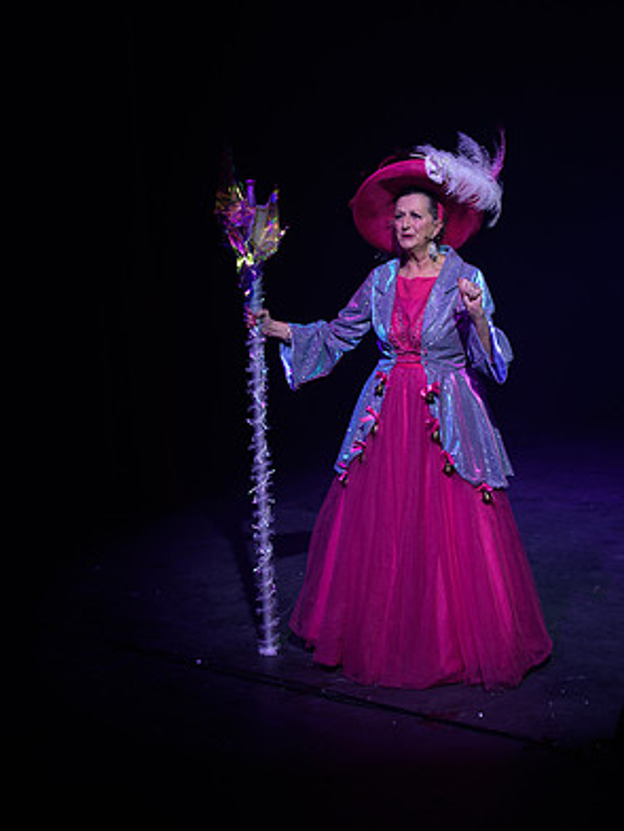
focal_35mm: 77
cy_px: 368
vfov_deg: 25.3
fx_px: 1850
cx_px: 314
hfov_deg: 19.1
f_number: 2.8
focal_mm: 70
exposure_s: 1/200
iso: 800
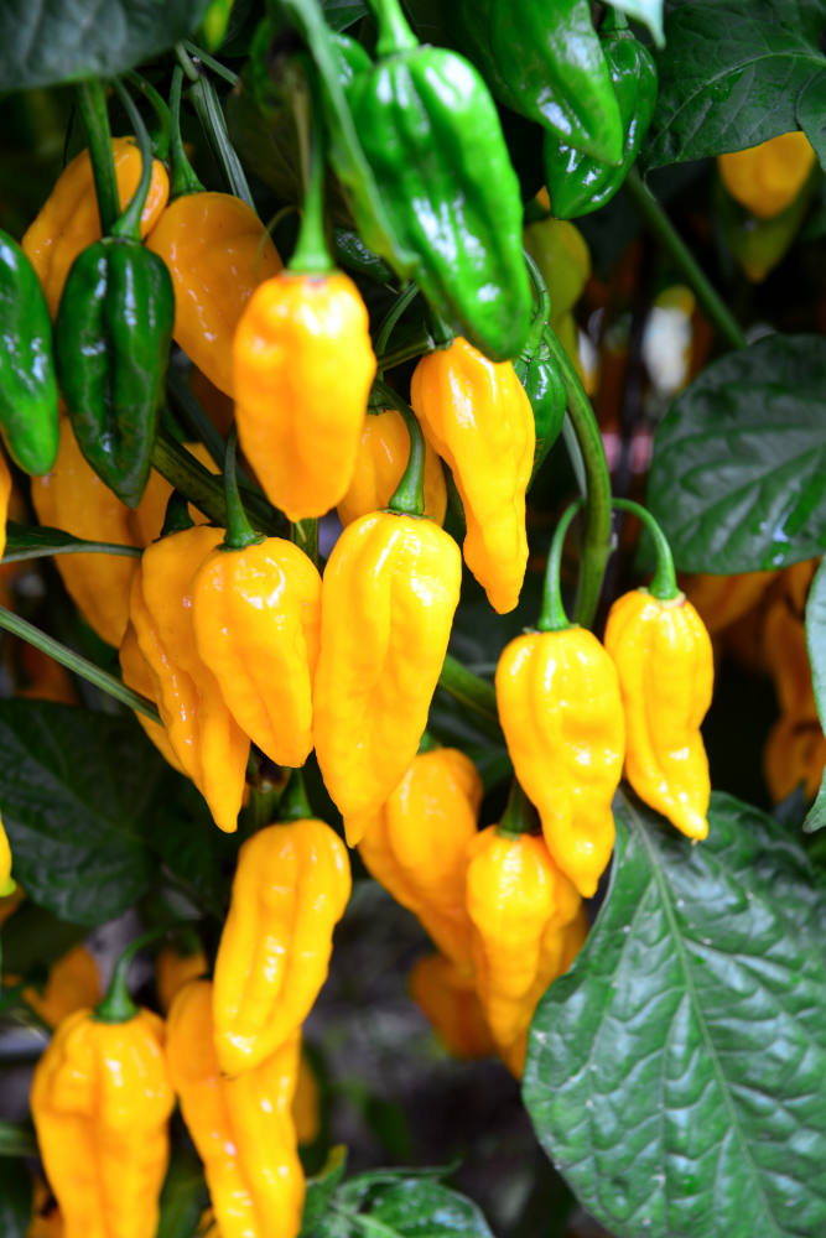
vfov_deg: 28.8
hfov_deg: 19.5
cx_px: 413
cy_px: 619
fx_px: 2408
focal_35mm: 70
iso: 500
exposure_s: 1/15
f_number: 5.6
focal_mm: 70
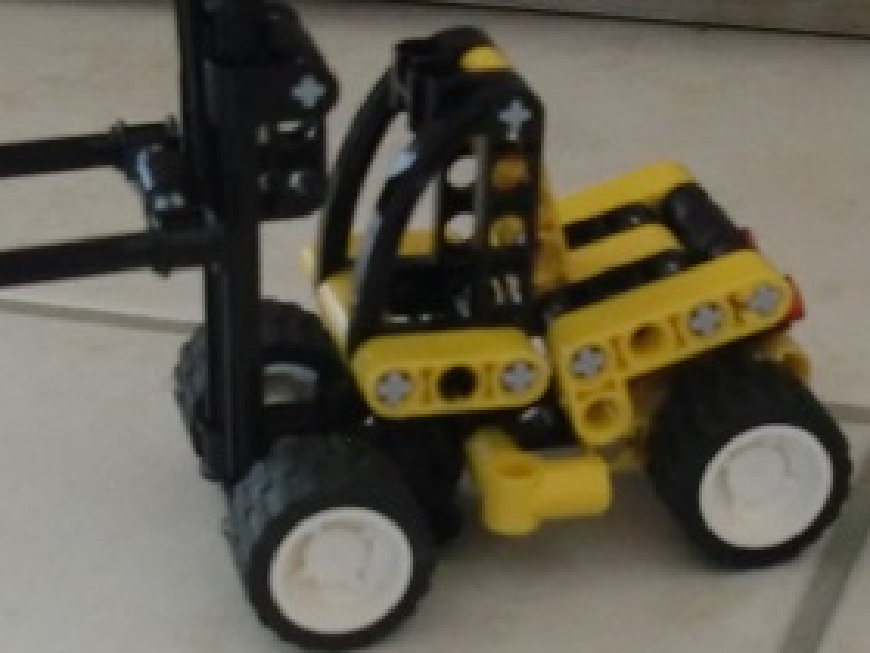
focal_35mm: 103
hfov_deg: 19.1
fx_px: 2589
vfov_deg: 14.4
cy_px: 354
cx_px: 497
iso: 400
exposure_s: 1/60
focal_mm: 6.3
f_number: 2.8
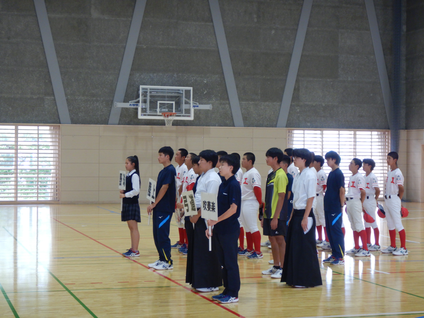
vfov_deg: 20.4
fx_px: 882
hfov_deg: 27.0
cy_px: 159
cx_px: 212
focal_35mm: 72
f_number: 4.5
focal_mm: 13
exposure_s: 1/30
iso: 280
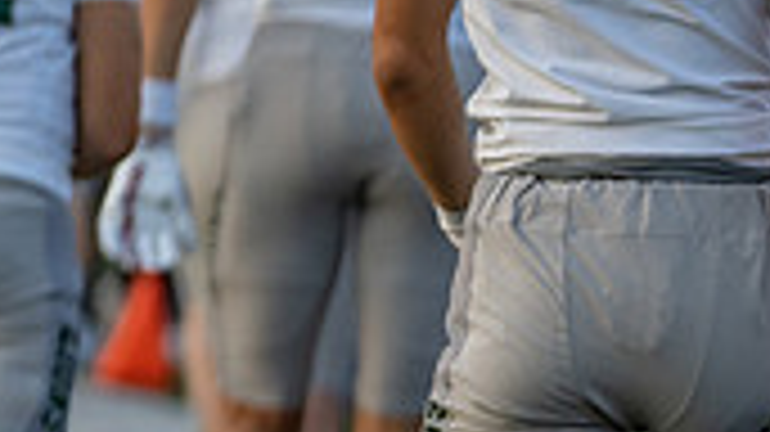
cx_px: 1211
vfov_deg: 1.5
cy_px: 820
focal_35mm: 805
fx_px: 16428
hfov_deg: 2.7
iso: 500
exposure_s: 1/1000
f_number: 3.5
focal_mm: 184
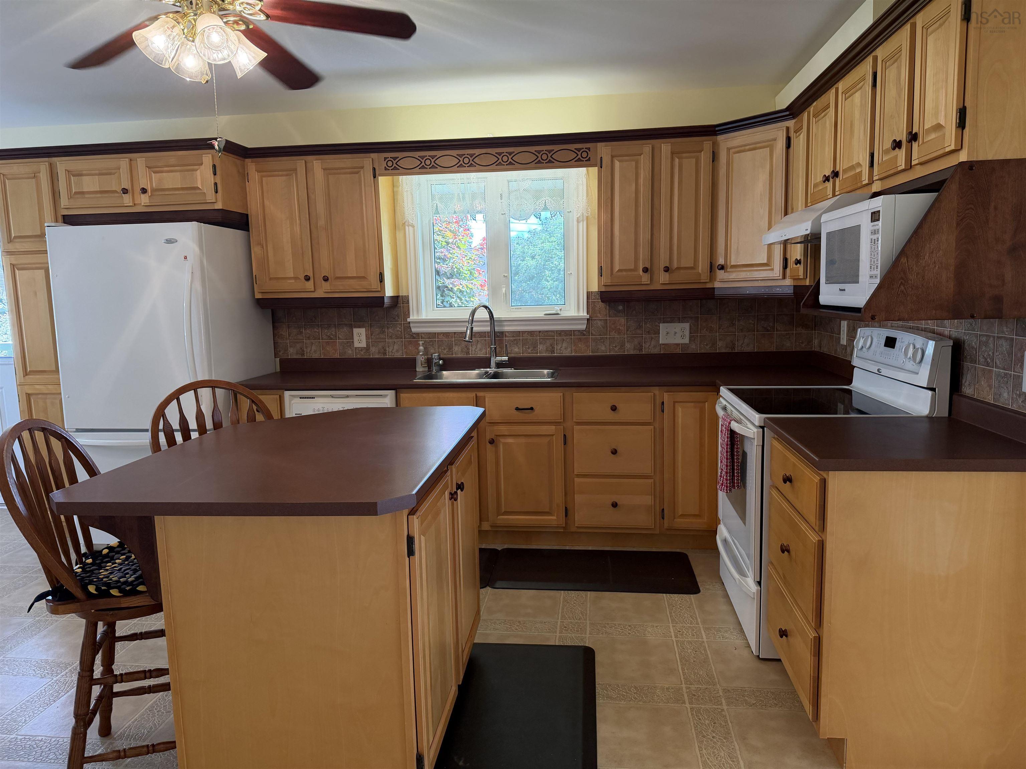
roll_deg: +2.0
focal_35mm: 24
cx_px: 513
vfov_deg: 56.8
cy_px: 384
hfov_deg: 71.6
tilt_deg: -7.6
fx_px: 711
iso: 200
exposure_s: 1/172
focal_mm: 6.76
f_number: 1.78
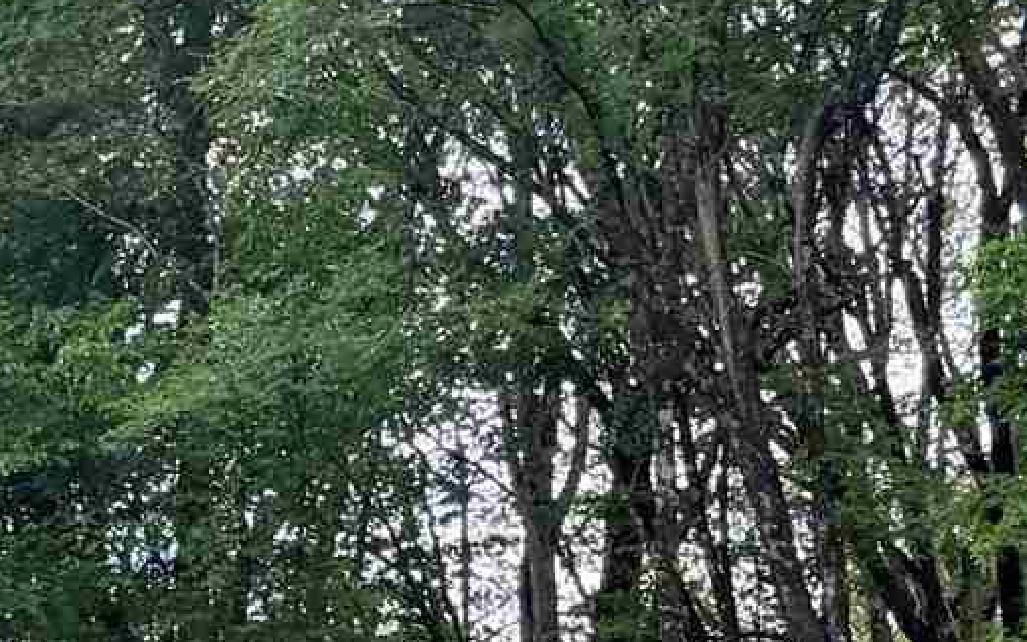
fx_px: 4311
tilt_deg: -0.8
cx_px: -1153
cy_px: 1173
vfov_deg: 8.2
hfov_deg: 11.9
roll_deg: -0.3
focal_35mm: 154
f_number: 1.78
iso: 100
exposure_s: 1/796
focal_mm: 6.76
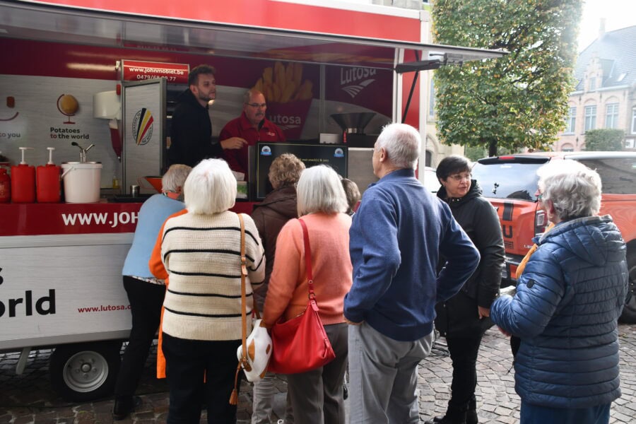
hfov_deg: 60.3
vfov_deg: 42.3
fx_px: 548
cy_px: 212
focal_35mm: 31
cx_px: 318
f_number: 4
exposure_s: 1/250
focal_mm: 21
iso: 400
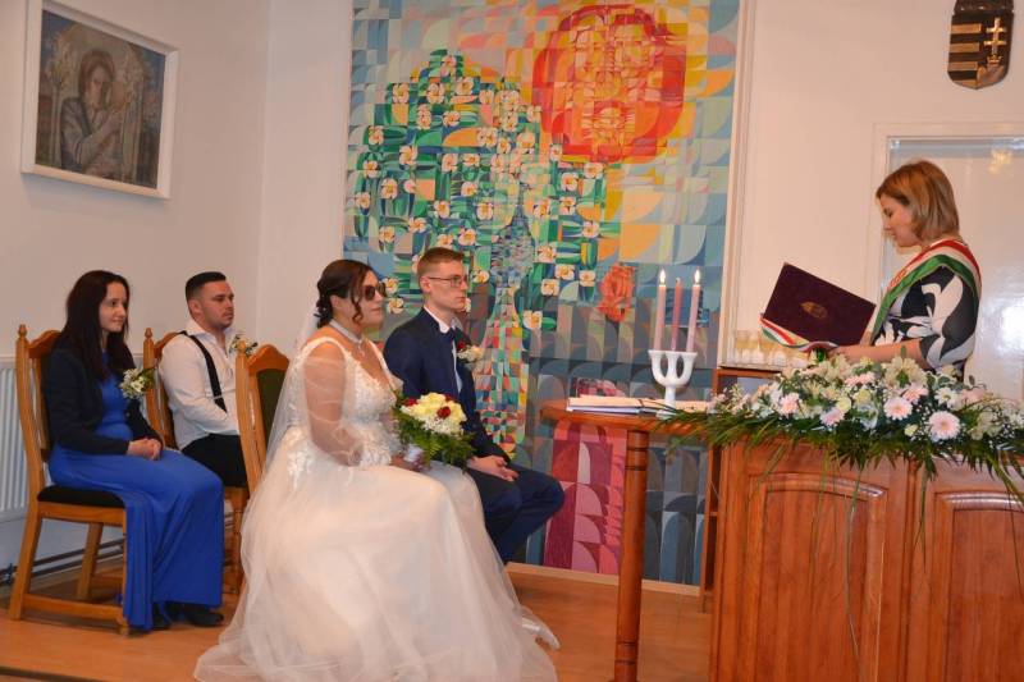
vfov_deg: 28.1
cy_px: 341
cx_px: 512
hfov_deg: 41.1
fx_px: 1365
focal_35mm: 48
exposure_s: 1/60
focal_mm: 32
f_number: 4.2
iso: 1250
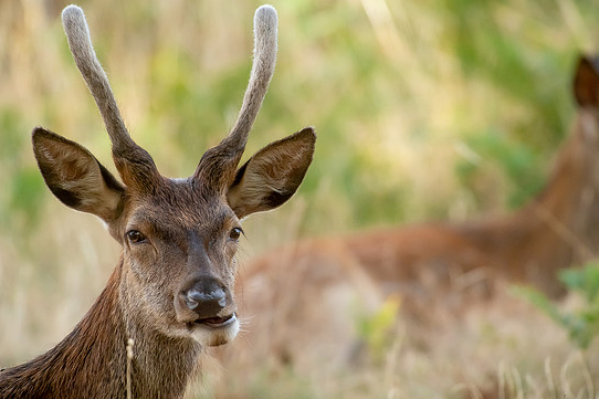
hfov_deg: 3.2
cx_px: 292
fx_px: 10678
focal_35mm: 642
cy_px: 190
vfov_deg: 2.1
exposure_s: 1/4000
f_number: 5.6
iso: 2800
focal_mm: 600
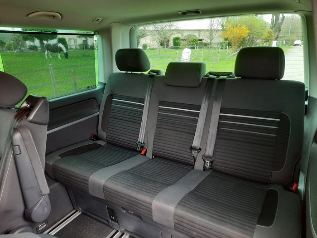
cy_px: 119
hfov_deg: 69.4
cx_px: 158
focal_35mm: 25
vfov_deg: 54.9
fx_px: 229
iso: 200
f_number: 2
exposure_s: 1/50
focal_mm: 4.6
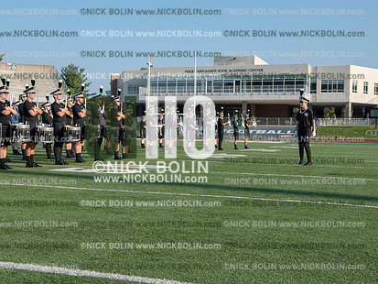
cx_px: 150
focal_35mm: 54
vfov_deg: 27.0
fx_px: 590
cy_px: 140
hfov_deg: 35.4
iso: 100
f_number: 5.6
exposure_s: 1/500
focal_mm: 40
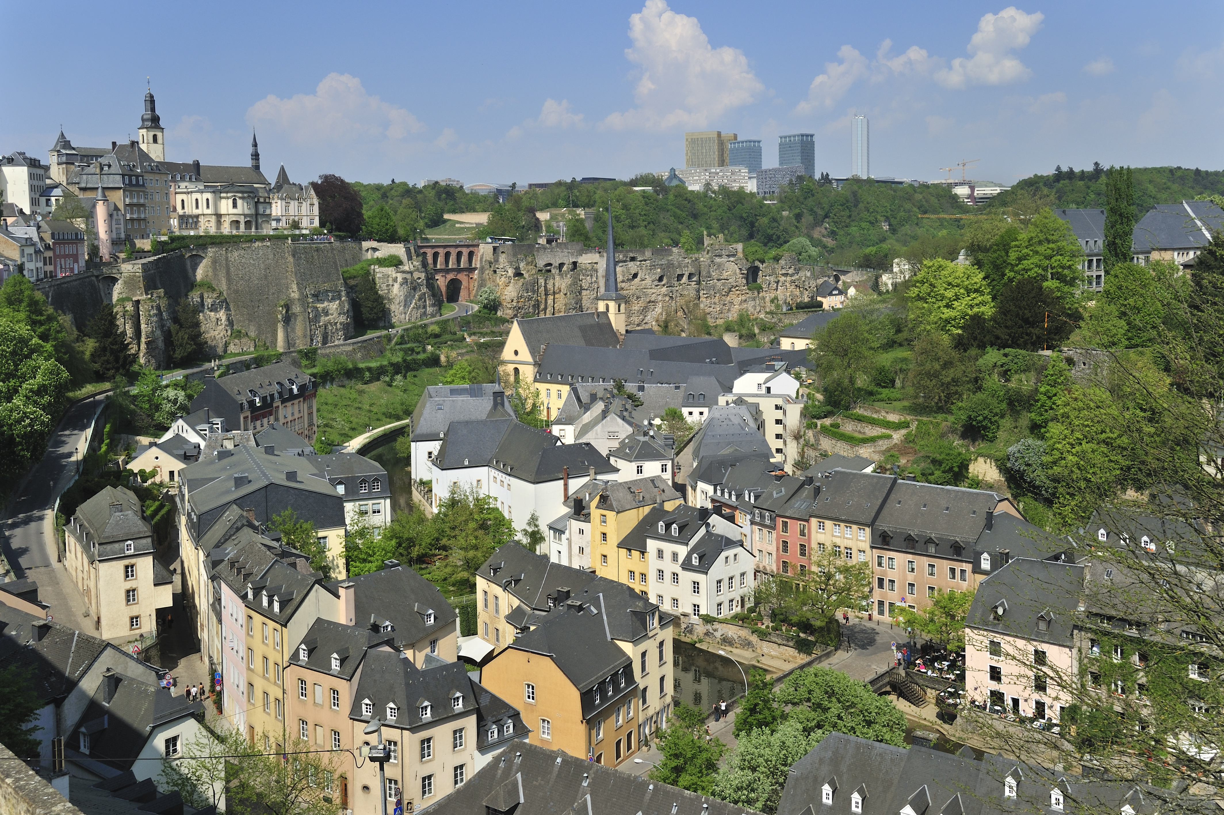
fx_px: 1189
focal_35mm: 35
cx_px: 612
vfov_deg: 37.8
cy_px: 408
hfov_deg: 54.5
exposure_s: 1/400
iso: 200
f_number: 11
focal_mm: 35
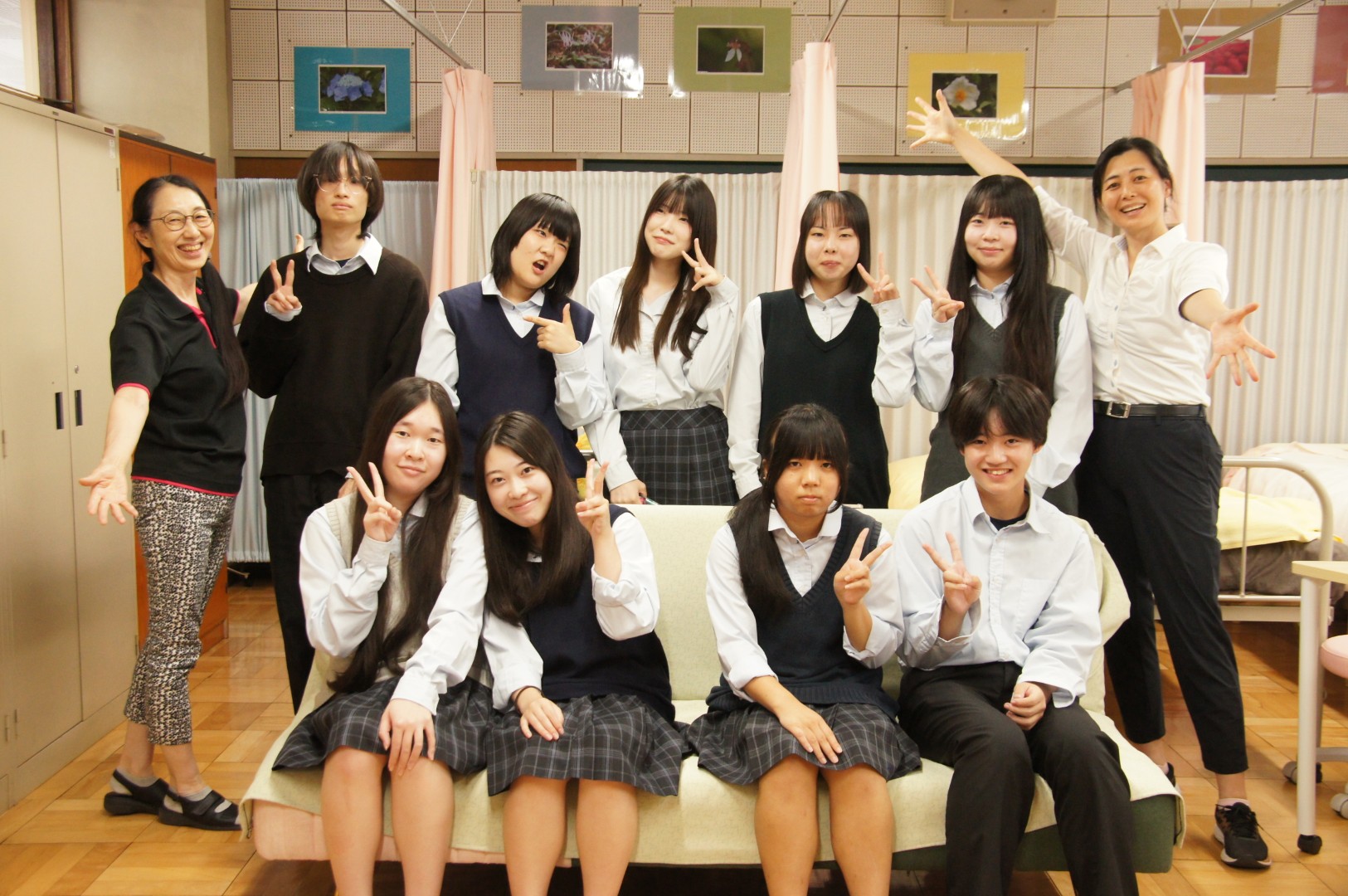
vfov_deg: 34.1
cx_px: 674
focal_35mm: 39
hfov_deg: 49.6
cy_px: 448
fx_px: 1459
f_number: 5.6
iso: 1600
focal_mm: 26
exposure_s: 1/50
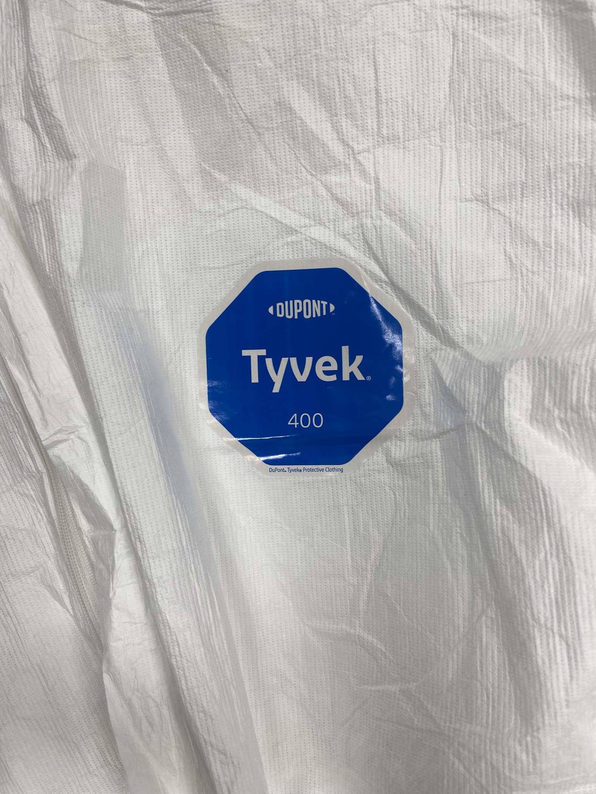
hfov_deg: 53.1
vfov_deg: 67.3
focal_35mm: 26
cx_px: 298
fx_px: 597
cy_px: 397
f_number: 1.8
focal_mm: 4.25
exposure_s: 1/120
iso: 64
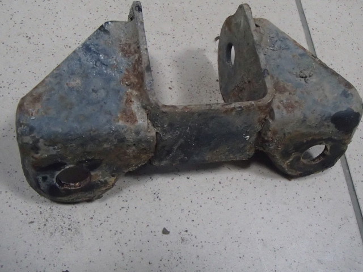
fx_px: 388
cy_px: 136
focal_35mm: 37
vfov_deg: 38.6
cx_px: 182
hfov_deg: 50.2
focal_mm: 6.64
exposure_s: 1/20
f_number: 4.7
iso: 1600
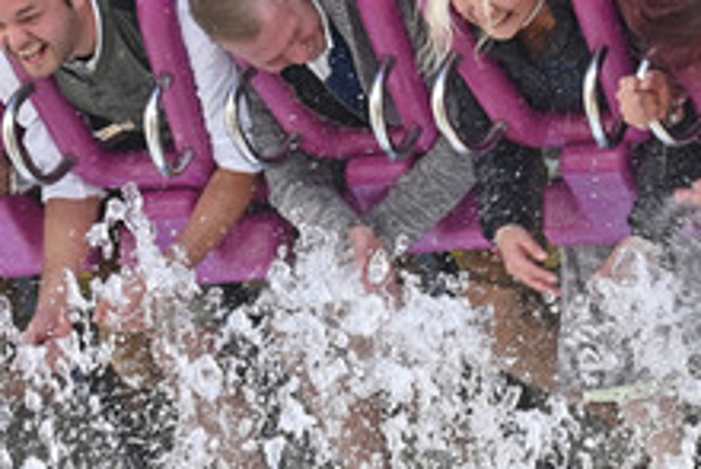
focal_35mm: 368
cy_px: 217
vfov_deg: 3.7
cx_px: 300
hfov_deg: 5.6
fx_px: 7170
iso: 400
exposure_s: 1/320
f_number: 6.3
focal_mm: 120
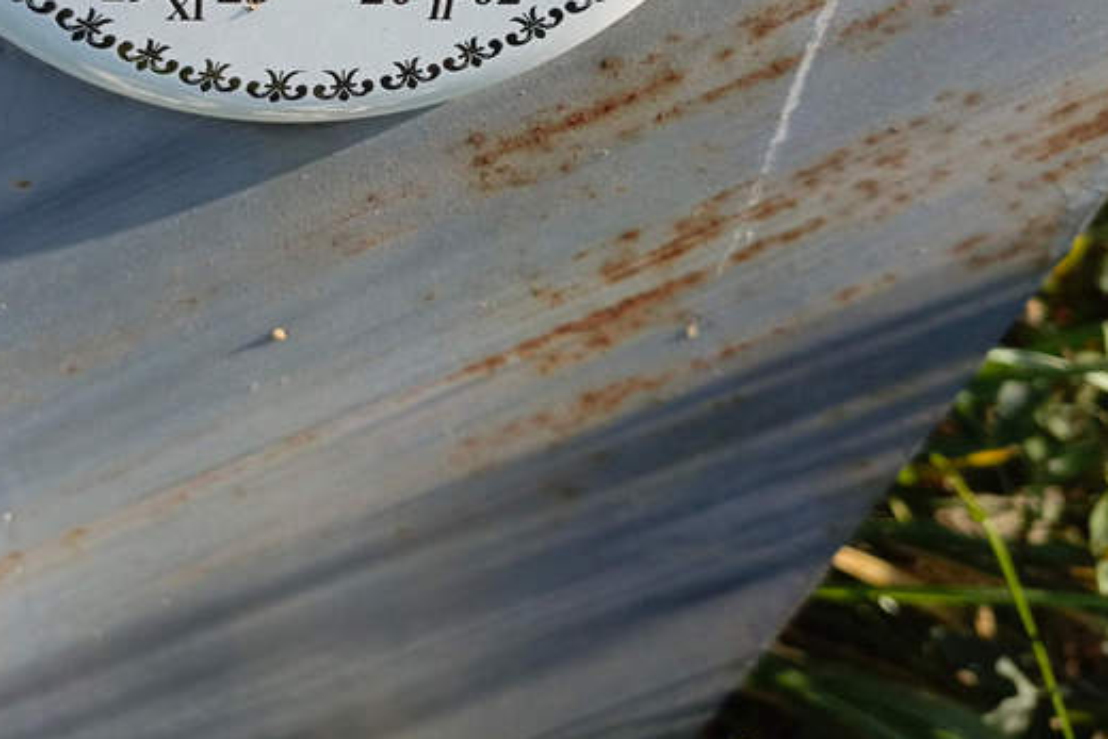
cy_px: 104
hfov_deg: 47.6
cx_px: 366
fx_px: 1231
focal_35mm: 40
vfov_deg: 32.1
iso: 116
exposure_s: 1/498
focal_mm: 4.76
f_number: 1.69
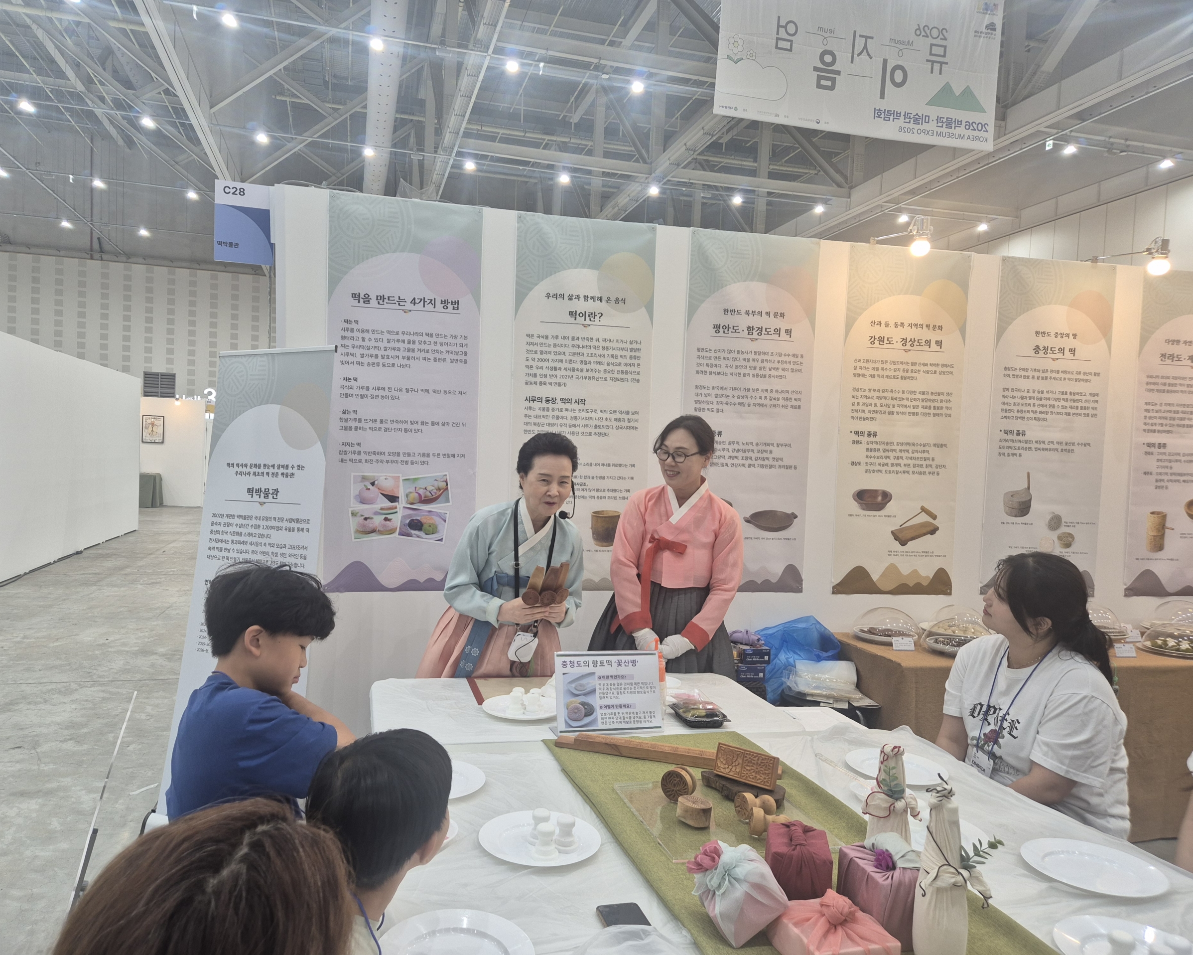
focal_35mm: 24
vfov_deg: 58.8
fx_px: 847
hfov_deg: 70.3
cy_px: 478
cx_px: 577
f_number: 1.8
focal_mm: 5.4
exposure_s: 1/120
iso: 125
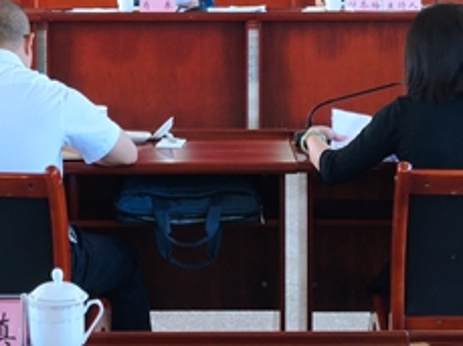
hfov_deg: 17.6
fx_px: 1496
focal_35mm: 112
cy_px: 42
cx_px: 164
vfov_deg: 13.1
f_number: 1.8
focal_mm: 3.95
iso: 267
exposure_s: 1/50
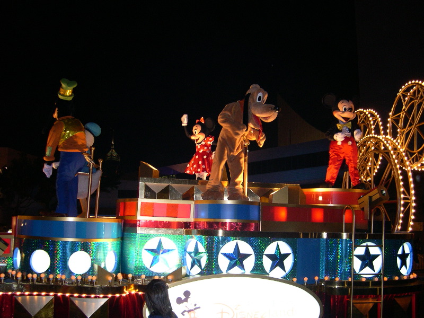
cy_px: 159
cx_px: 212
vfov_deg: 37.7
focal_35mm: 38
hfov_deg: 49.0
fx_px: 465
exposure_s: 1/60
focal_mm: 8
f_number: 2.8
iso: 214
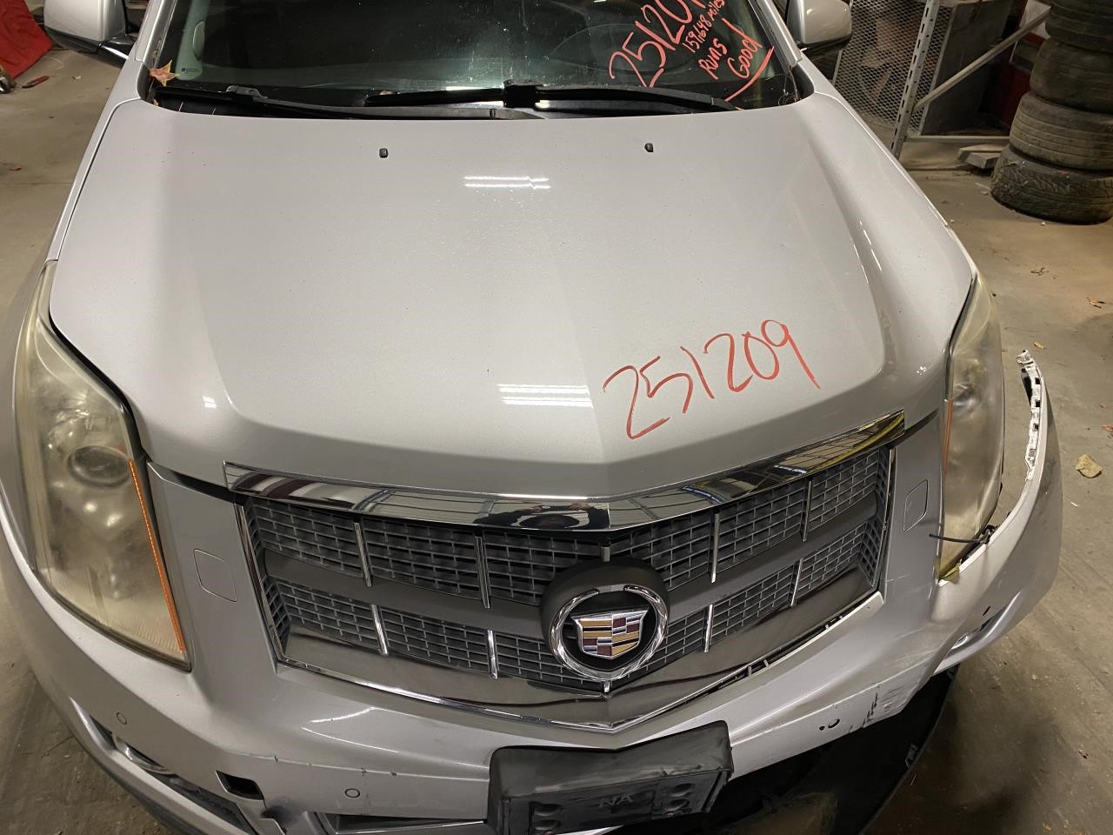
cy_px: 418
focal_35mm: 26
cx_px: 556
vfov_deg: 53.1
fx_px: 836
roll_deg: -2.6
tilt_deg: -35.3
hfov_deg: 67.3
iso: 100
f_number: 1.8
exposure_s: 1/60
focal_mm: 4.25
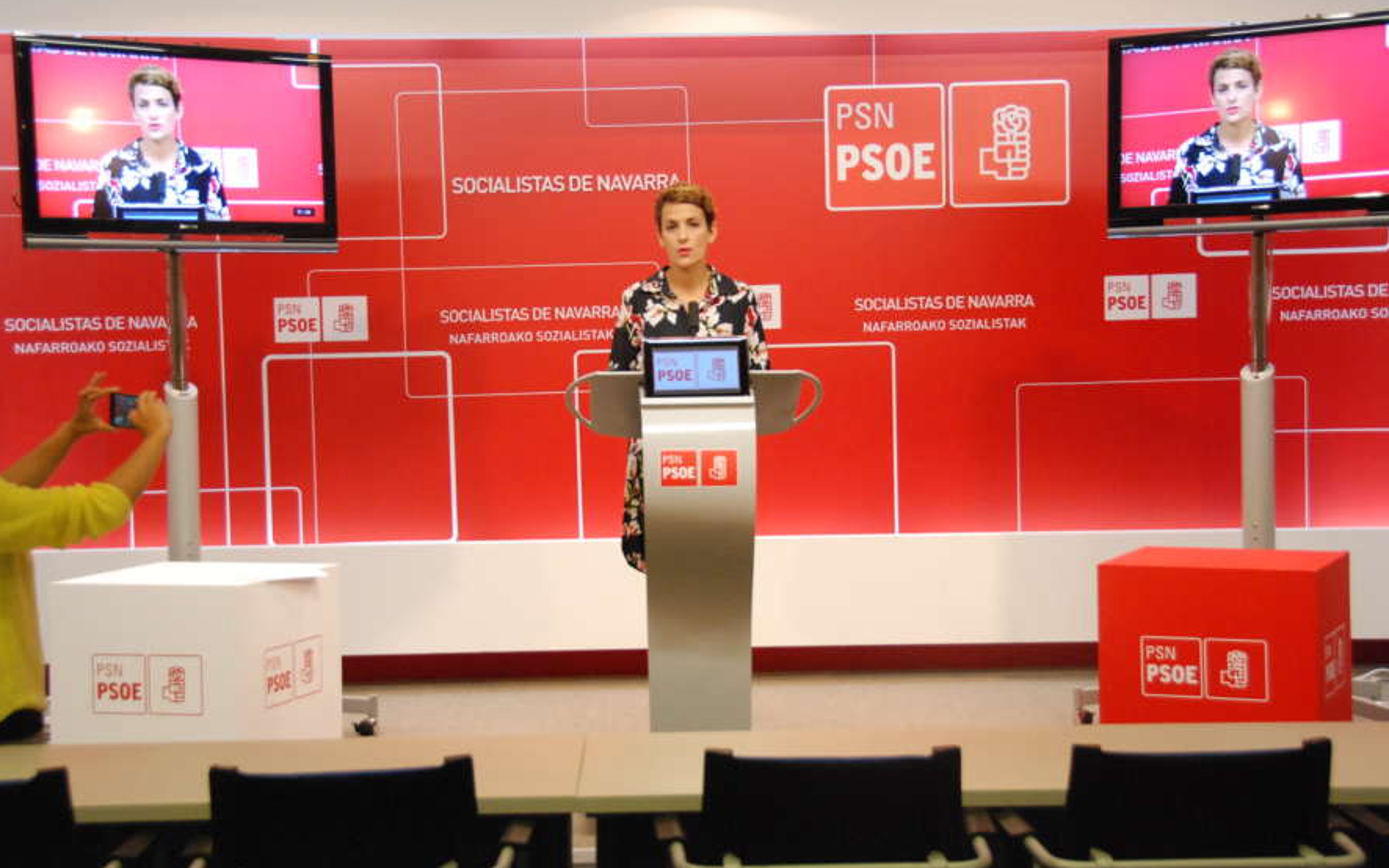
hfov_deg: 36.3
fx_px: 2120
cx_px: 702
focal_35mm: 56
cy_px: 415
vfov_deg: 23.1
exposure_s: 1/125
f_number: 5.6
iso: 1600
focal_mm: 36
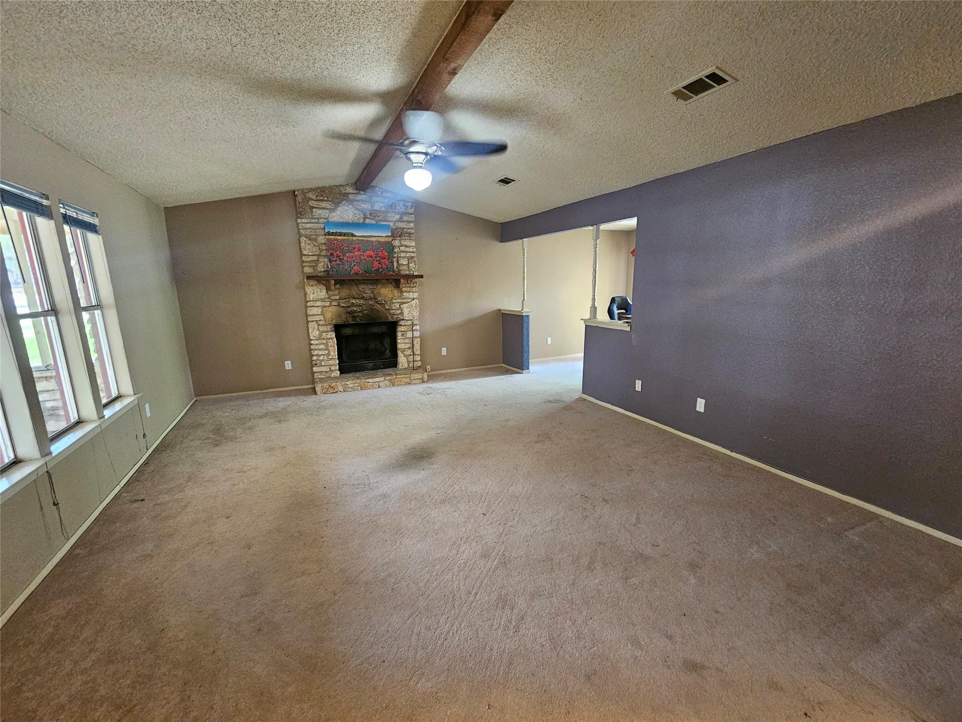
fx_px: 361
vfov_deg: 89.9
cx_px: 481
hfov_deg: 106.2
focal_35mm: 13
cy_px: 361
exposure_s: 1/24
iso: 800
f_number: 2.2
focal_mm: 2.2
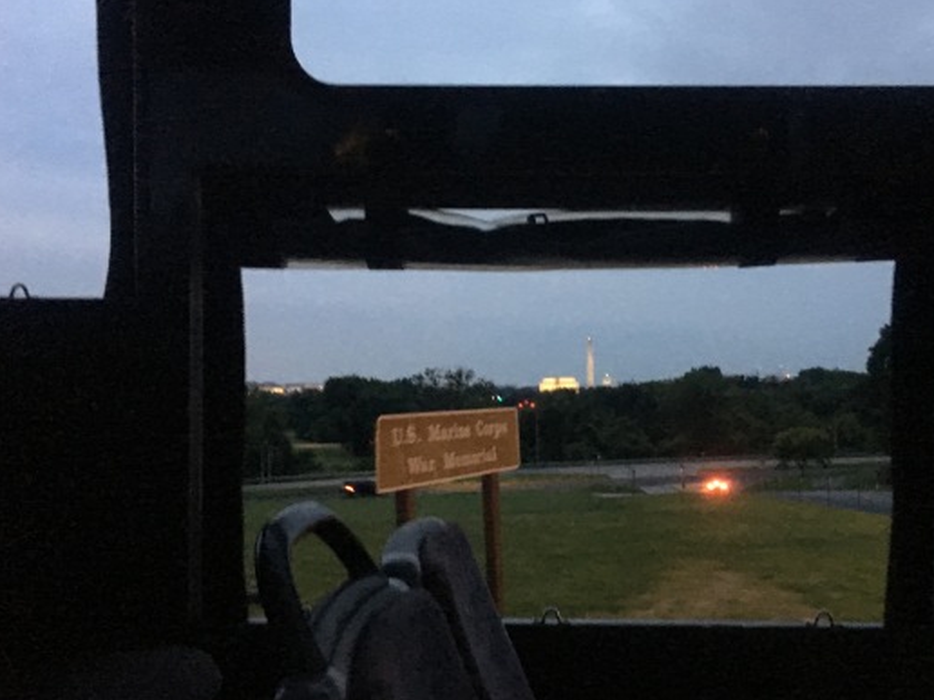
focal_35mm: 36
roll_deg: -1.9
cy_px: 398
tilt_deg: -0.7
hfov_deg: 51.1
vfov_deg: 39.6
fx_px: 971
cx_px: 545
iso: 320
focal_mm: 4.15
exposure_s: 1/15
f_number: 2.2
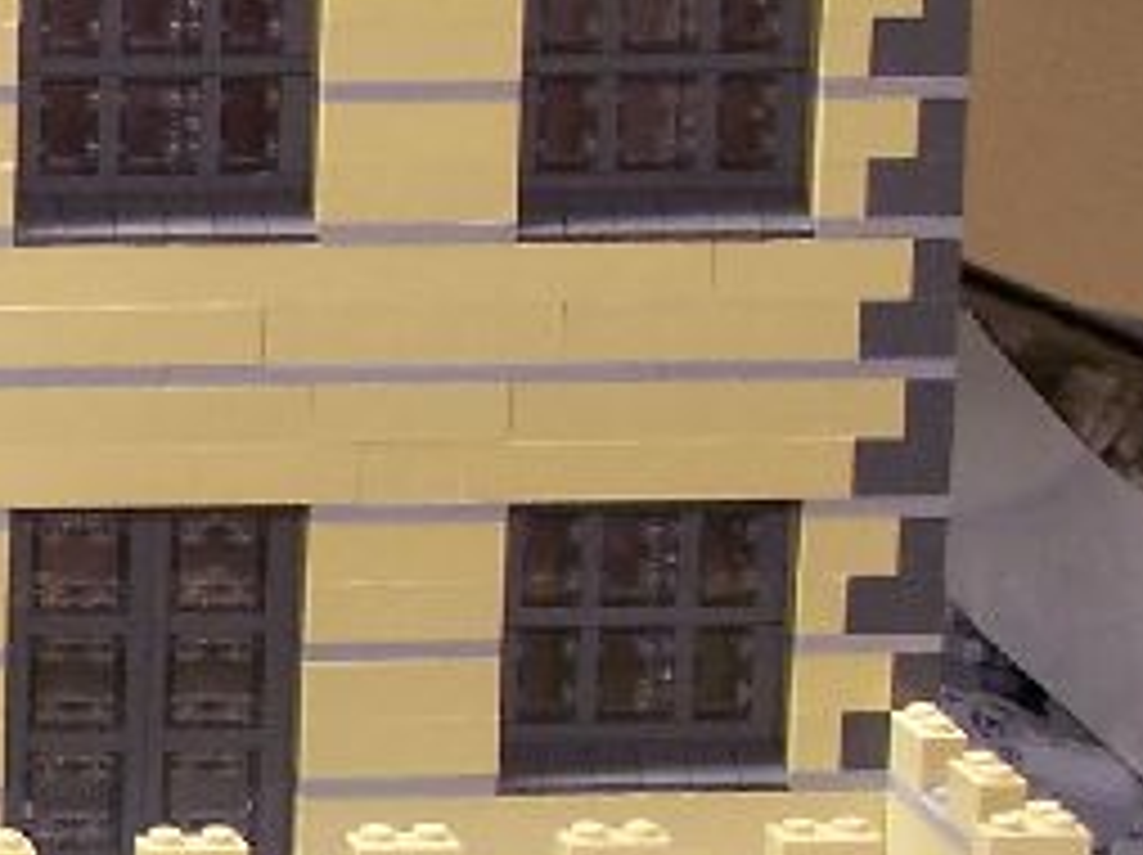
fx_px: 6796
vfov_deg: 7.2
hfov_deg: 9.2
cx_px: -801
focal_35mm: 206
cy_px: 392
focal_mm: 8.5
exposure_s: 1/6
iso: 80
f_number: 3
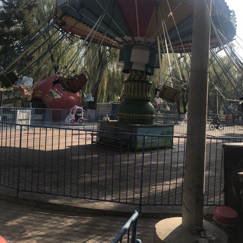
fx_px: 270
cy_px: 89
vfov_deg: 47.9
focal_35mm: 34
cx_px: 125
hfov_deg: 48.4
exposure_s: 1/1520
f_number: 1.8
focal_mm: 3.99
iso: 20
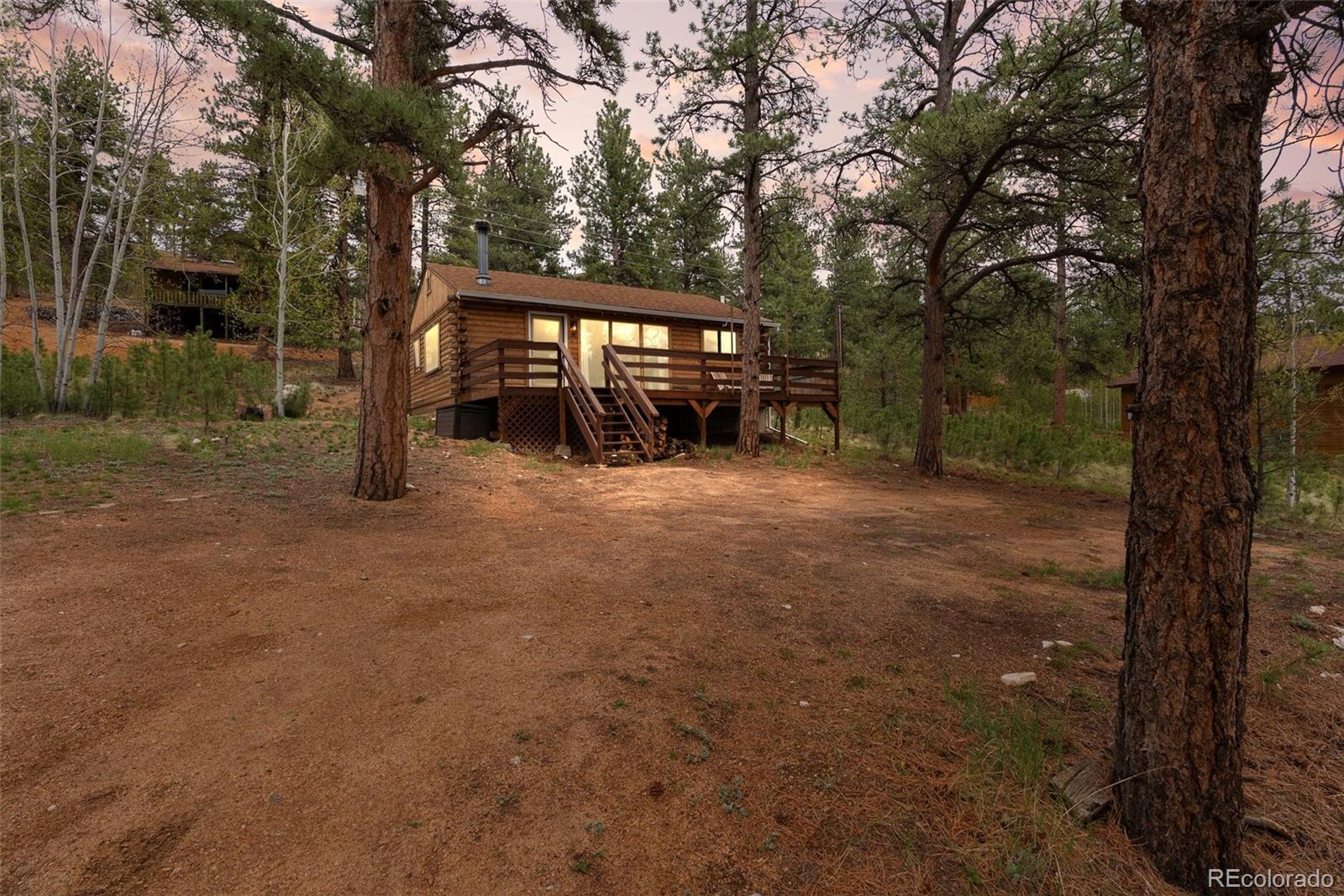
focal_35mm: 17
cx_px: 672
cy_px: 448
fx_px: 635
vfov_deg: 70.5
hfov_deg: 93.3
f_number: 7.1
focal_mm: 17
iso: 800
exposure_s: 1/500
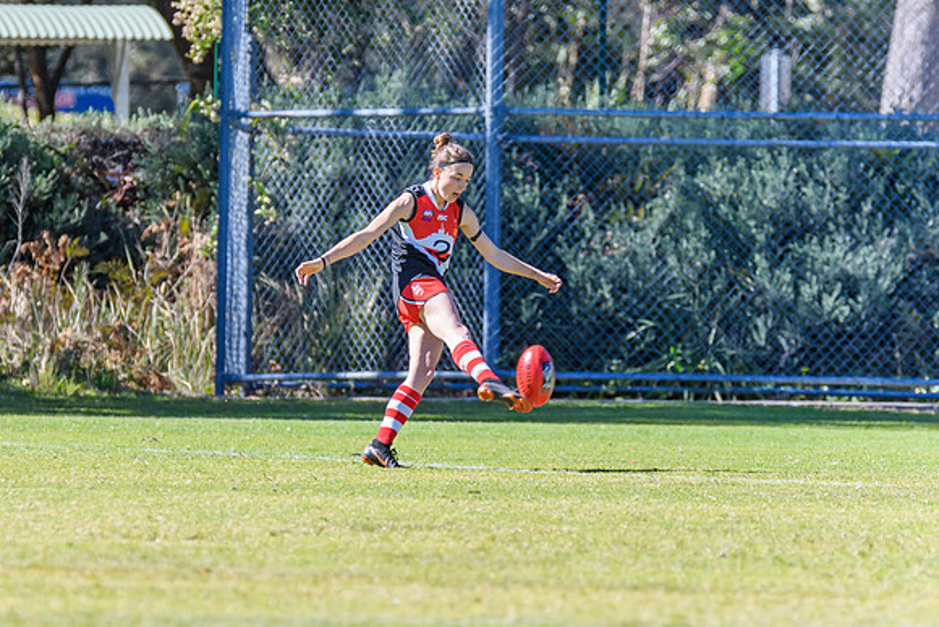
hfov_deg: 2.5
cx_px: 336
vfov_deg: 1.7
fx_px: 21095
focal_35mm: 809
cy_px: 291
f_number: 8
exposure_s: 1/1250
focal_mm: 420
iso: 800
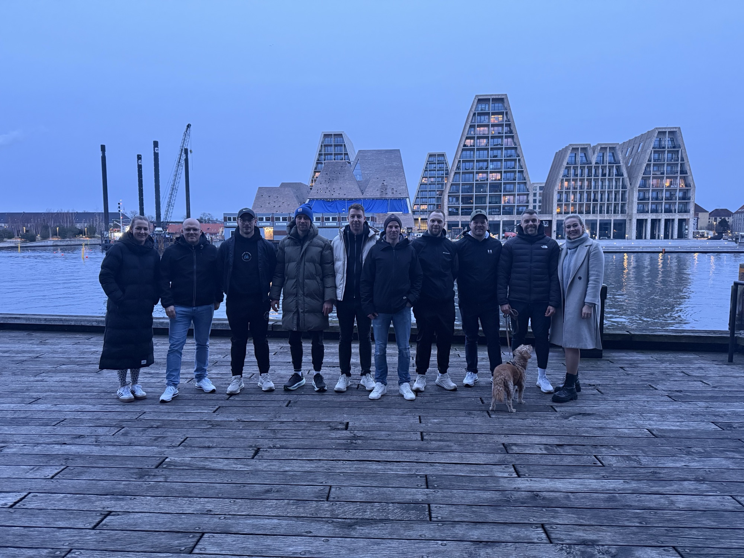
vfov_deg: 56.8
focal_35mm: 24
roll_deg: +0.3
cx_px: 372
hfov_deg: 71.6
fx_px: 516
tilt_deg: -5.1
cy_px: 279
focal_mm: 6.76
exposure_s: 1/50
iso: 640
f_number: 1.78
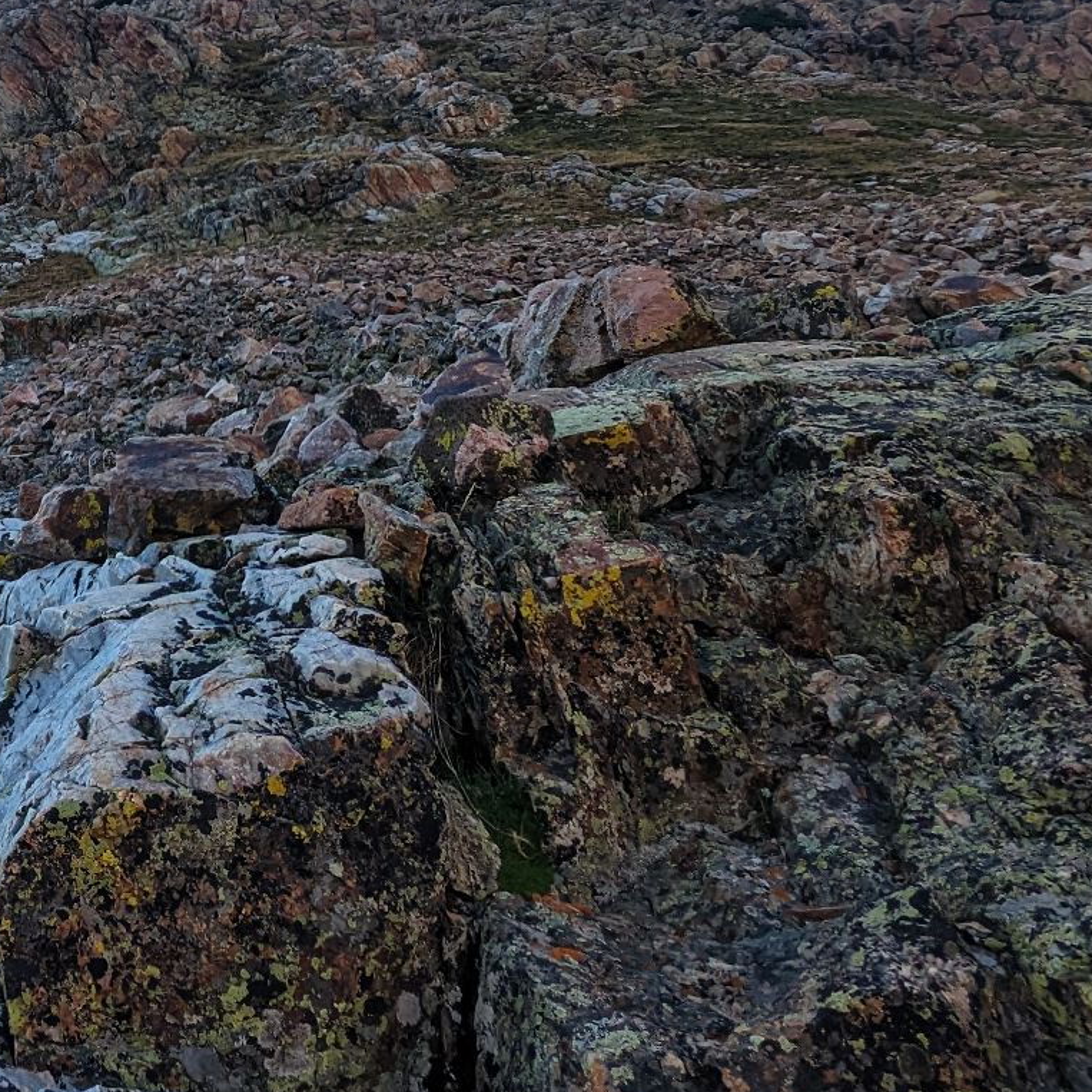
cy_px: 219
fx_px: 1356
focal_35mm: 38
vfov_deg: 41.9
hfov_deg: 35.2
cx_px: -202
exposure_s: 1/1789
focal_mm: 2.35
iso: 49
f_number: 2.2
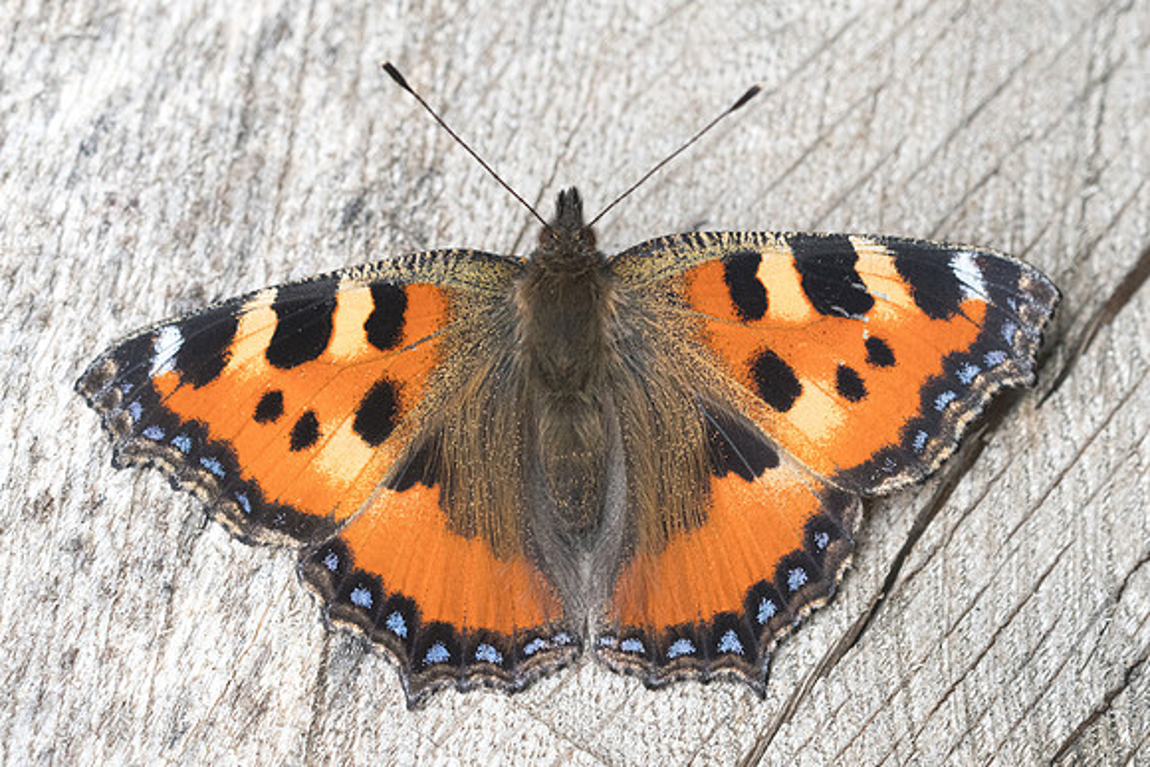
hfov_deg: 7.5
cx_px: 575
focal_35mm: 273
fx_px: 8719
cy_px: 332
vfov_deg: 5.0
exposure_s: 1/1000
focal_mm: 150
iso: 800
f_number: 6.3
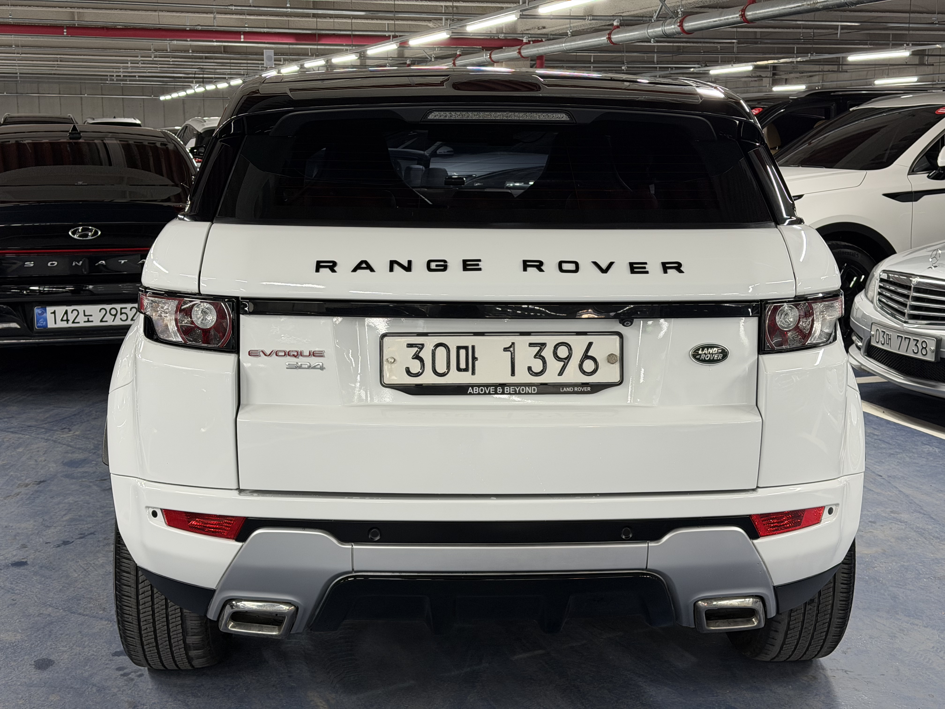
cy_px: 354
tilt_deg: -8.8
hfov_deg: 39.7
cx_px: 472
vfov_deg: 30.3
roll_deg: +0.7
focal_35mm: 48
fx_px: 1310
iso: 100
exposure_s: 1/60
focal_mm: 6.76
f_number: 1.78
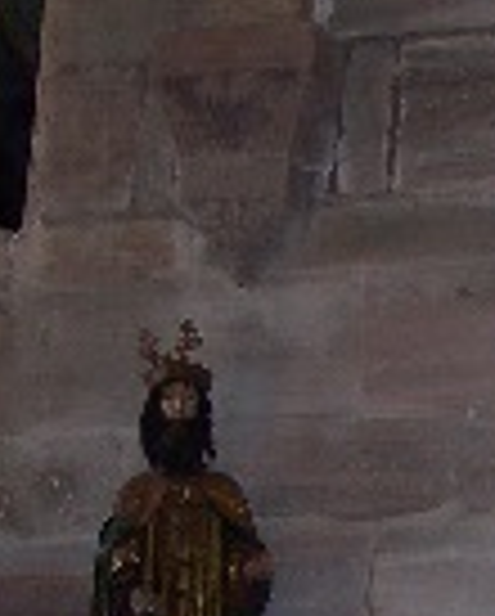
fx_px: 2960
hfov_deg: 9.1
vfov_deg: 11.7
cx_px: 925
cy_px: 661
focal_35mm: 162
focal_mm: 8
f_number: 2.8
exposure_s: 1/30
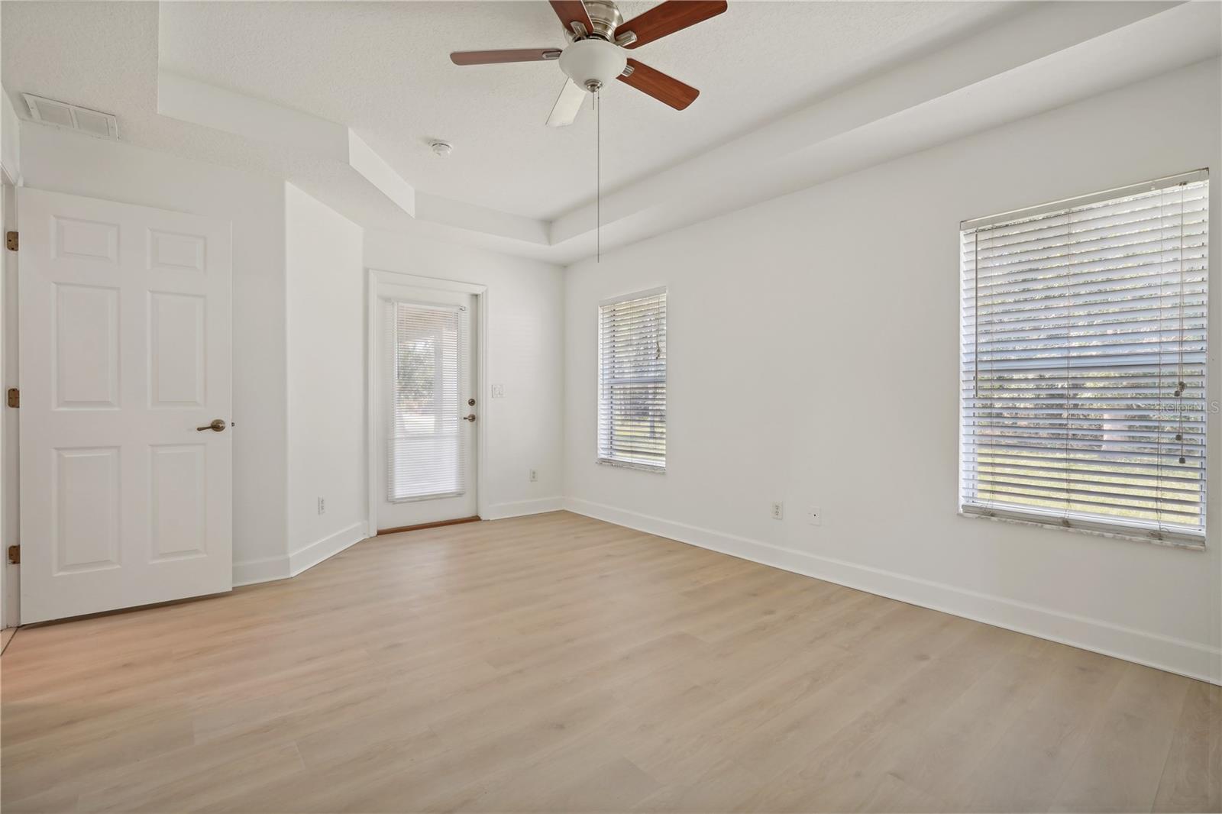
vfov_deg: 73.7
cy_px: 407
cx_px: 611
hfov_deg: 96.7
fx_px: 543
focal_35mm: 16
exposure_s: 1/15
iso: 400
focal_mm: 16
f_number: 8
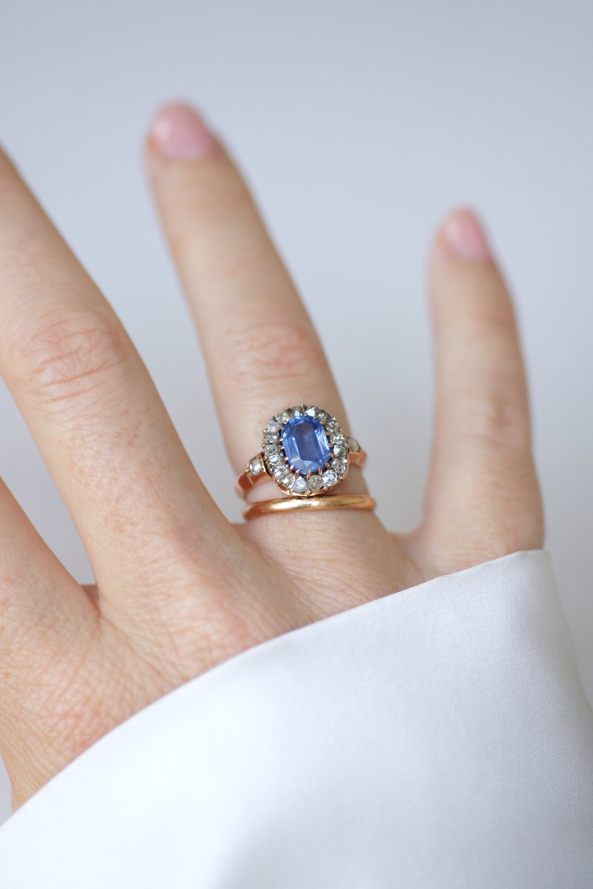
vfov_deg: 19.5
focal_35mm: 105
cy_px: 444
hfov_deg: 13.0
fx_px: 2594
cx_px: 296
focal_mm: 70
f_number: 2.8
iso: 200
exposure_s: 1/125
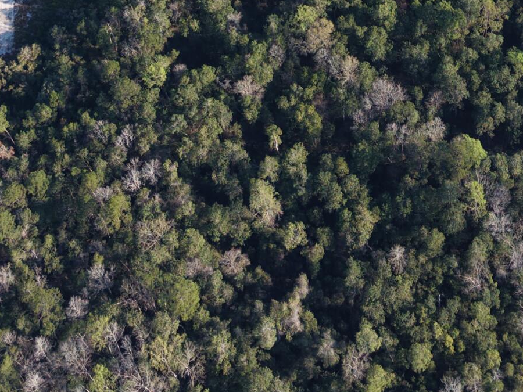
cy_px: -250
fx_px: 1209
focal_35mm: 80
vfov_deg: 16.3
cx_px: 394
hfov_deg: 24.1
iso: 130
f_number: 1.8
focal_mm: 8.67
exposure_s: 1/1250
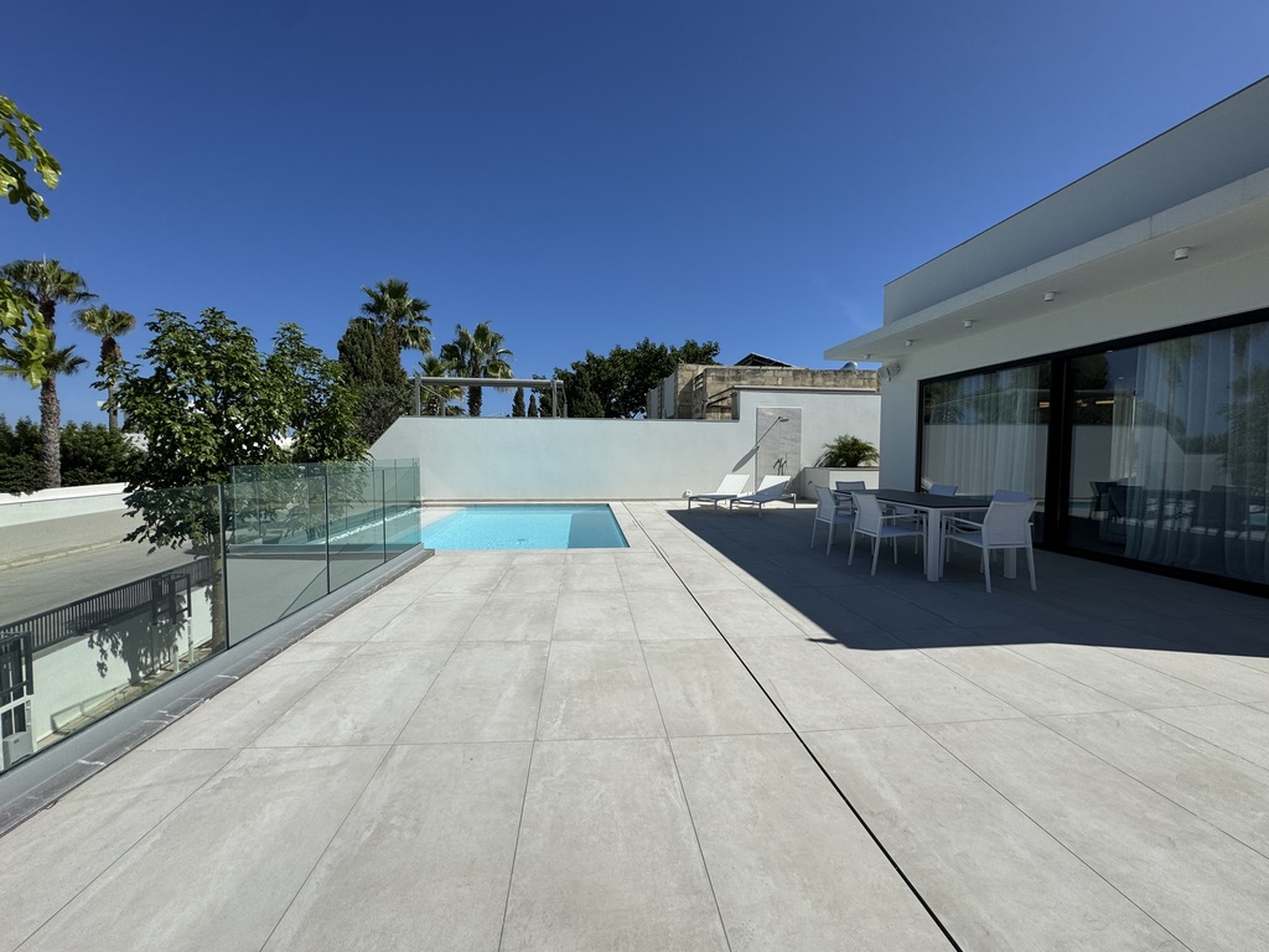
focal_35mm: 14
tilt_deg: -2.4
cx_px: 634
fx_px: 513
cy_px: 476
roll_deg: -0.8
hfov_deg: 102.1
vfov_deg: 85.7
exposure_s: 1/4630
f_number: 2.2
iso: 50
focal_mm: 2.22
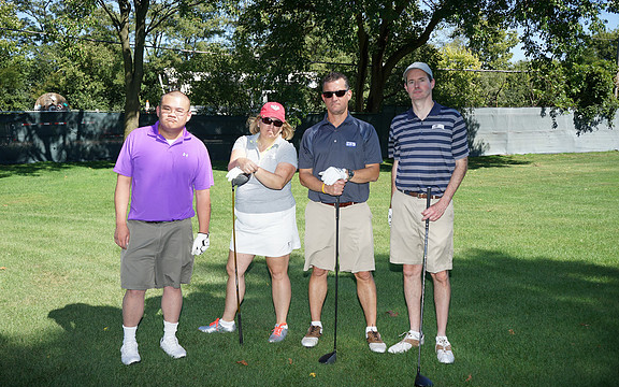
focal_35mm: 38
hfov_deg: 51.5
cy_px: 205
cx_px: 311
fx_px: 641
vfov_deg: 33.6
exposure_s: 1/250
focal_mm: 37
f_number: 8
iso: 200
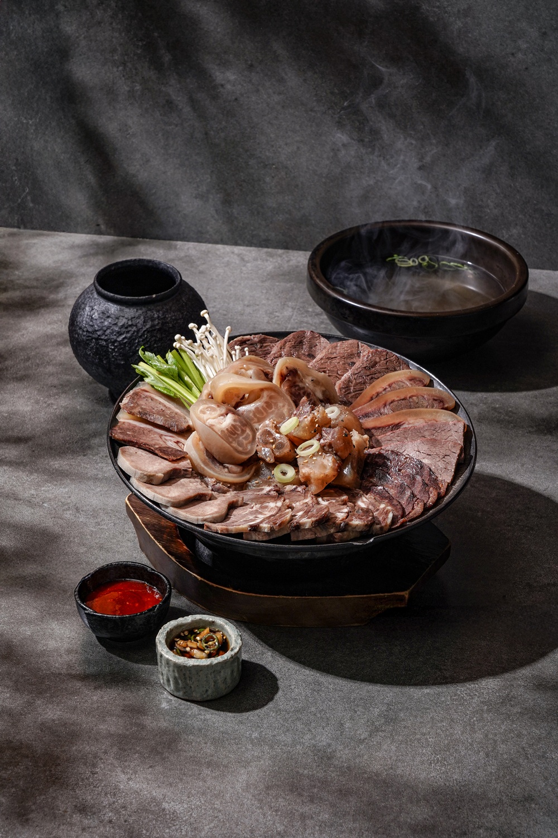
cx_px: 279
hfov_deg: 17.1
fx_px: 1860
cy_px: 419
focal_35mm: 80
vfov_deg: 25.4
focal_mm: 80
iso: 400
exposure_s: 1/125
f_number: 14
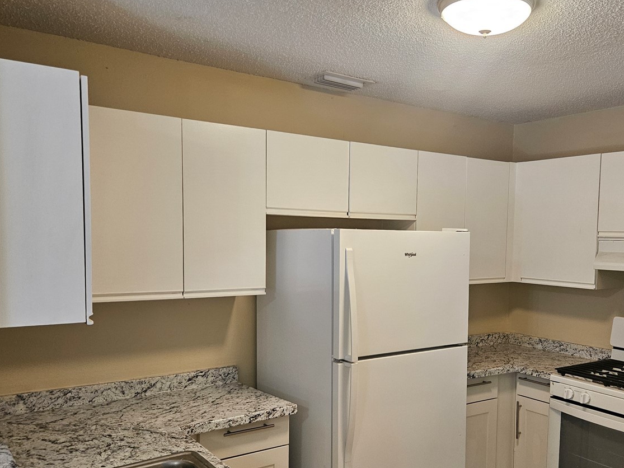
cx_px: 398
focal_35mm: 33
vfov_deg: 42.6
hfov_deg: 54.6
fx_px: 595
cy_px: 297
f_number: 1.8
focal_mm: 5.4
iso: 200
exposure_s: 1/120
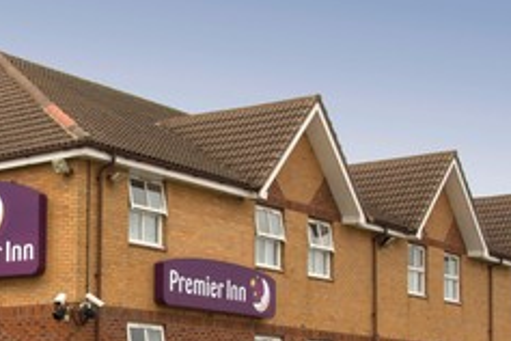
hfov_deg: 22.9
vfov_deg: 15.9
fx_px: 1192
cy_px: 354
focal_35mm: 84
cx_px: -39
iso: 200
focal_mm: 26
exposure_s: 1/125
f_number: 11
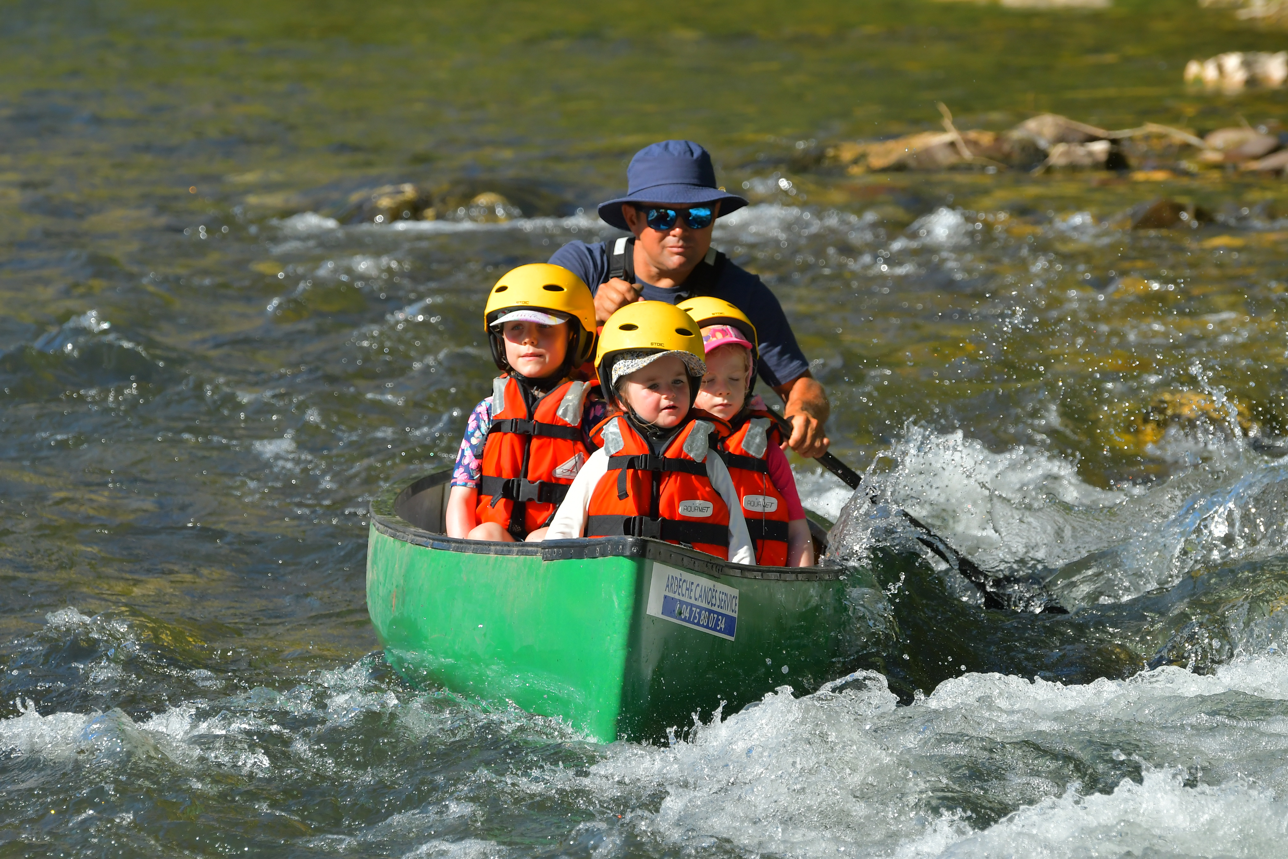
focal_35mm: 480
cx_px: 644
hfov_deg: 4.3
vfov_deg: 2.9
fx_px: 17172
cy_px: 430
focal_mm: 320
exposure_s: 1/2000
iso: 400
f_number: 8
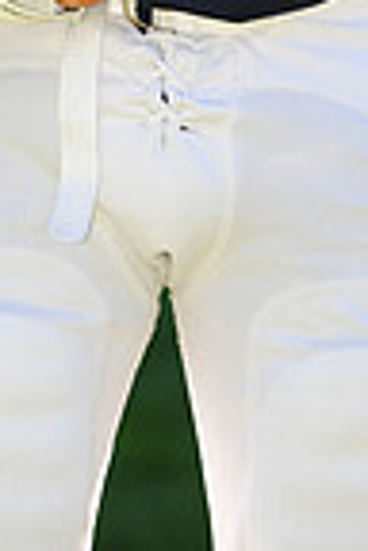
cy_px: -452
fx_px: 11085
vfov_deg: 2.8
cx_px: 119
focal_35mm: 723
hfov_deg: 1.9
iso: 200
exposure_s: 1/320
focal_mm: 180
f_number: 4.5
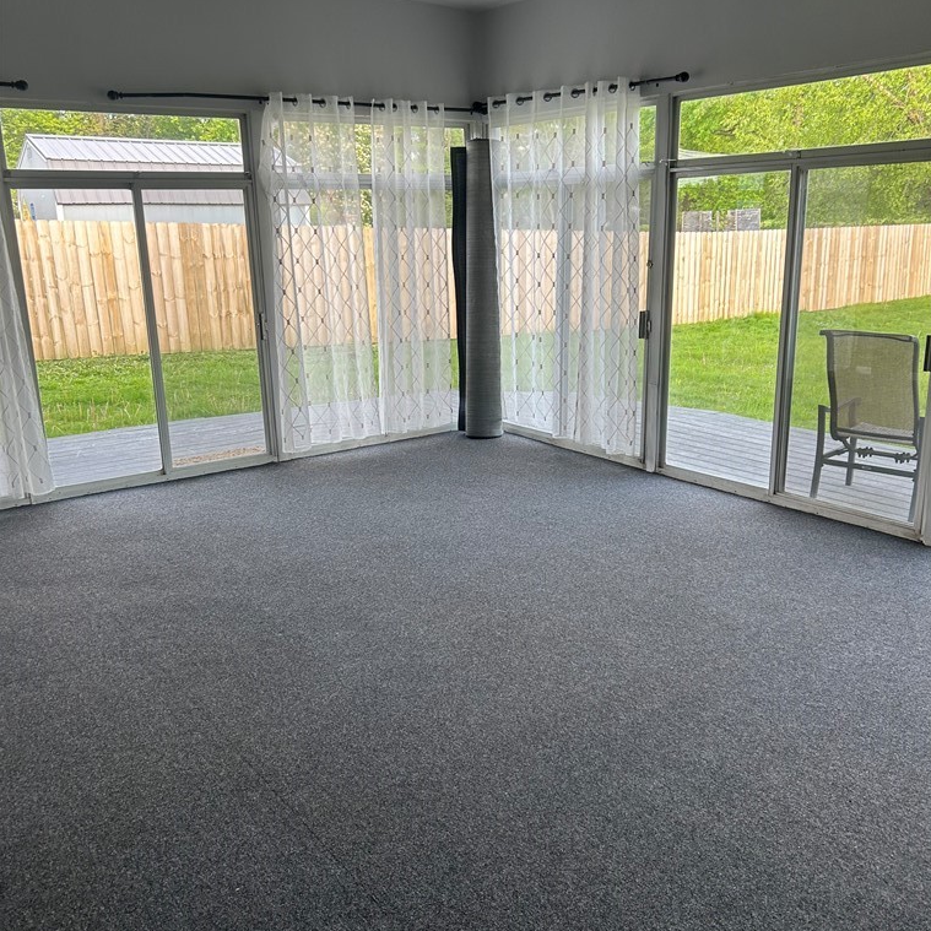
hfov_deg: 52.5
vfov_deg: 52.5
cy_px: 476
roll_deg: -0.6
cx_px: 470
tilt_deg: -9.9
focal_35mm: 31
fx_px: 943
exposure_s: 1/120
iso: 50
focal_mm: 5.7
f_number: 1.5
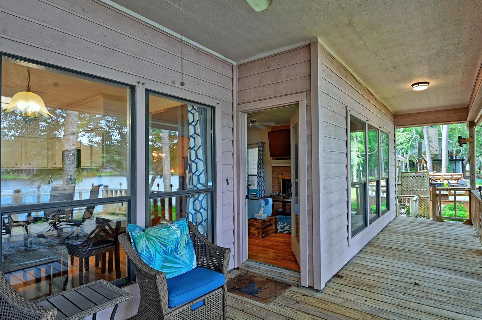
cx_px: 284
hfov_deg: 84.2
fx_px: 263
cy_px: 163
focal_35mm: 20
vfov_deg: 62.8
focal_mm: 15.5
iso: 400
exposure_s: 1/20
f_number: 8
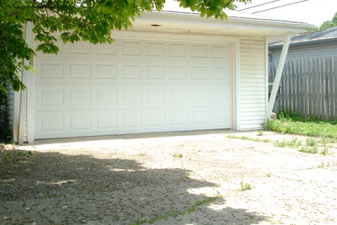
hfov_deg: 41.8
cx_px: 139
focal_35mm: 47
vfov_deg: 28.6
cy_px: 89
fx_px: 440
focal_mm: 20
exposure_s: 1/320
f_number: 7.1
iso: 200
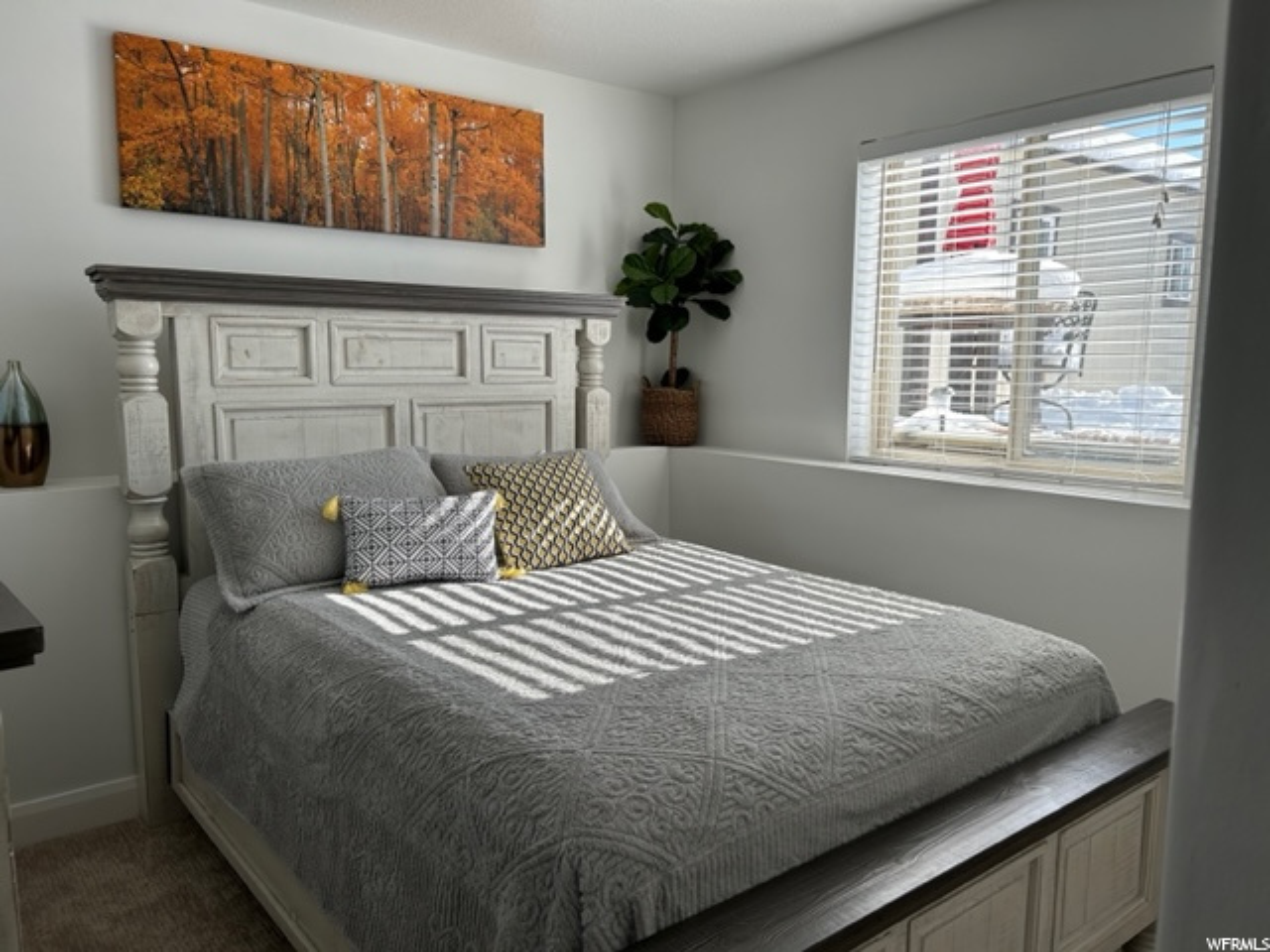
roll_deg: -0.1
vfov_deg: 53.1
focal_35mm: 26
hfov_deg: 67.3
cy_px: 476
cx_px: 635
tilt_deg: -7.2
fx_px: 954
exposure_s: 1/709
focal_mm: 5.7
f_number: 1.5
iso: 50
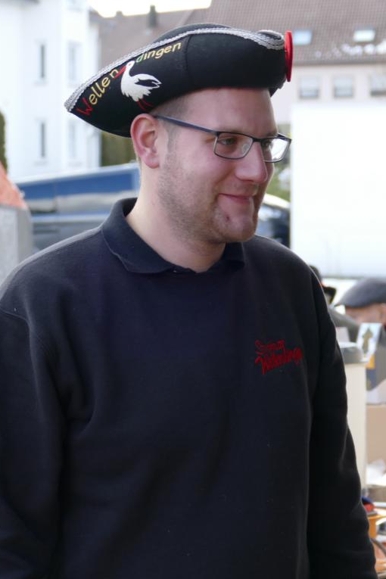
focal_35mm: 140
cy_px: 290
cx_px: 158
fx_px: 2251
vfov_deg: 14.7
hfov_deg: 9.8
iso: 125
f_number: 3.8
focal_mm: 33.96
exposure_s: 1/160
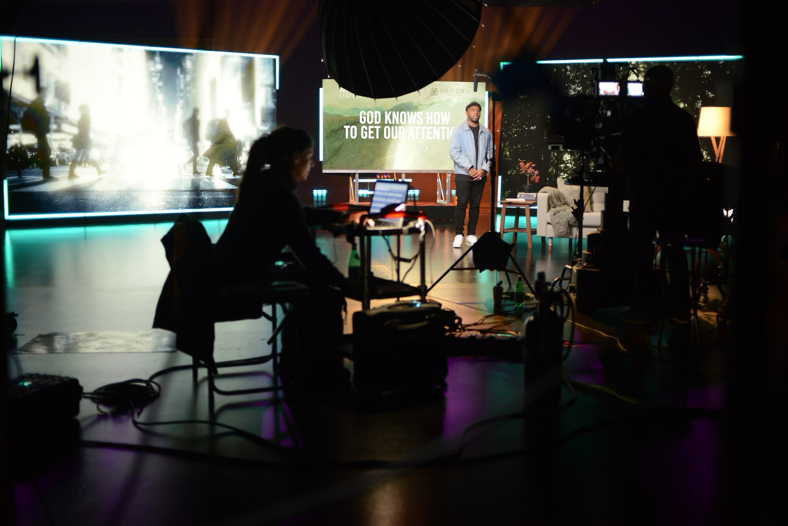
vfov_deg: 33.4
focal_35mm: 40
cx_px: 394
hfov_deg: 48.4
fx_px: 876
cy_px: 263
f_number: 2
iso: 1600
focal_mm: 40
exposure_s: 1/100
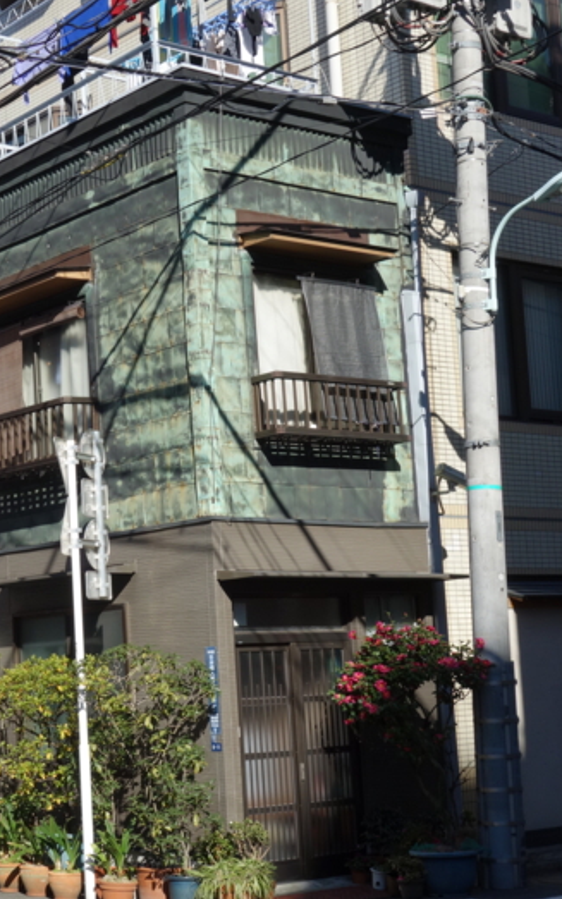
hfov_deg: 19.1
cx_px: 57
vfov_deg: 30.6
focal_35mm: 67
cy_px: 451
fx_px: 1641
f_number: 5.6
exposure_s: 1/400
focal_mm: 16.01
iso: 125
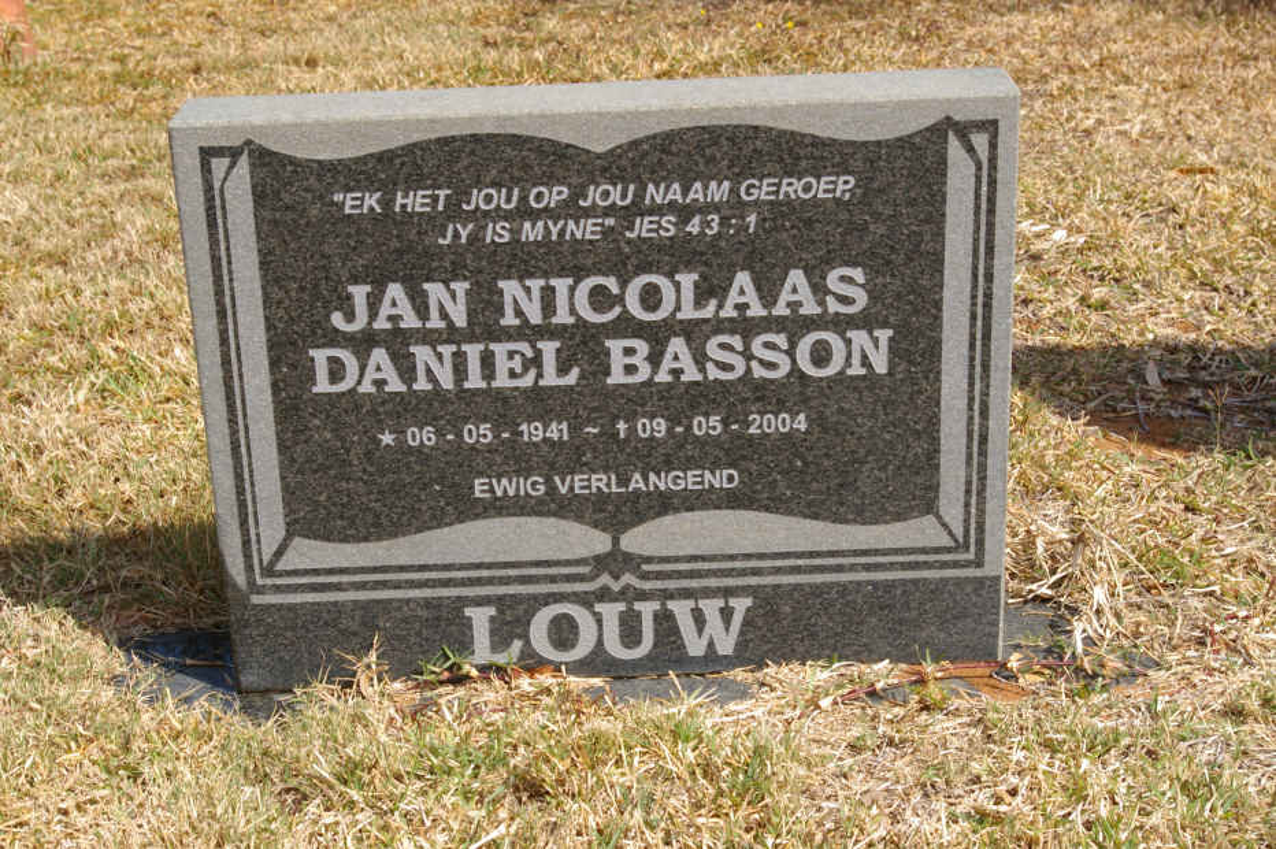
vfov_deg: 22.6
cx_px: 638
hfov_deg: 33.4
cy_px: 424
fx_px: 2125
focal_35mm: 60
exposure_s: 1/180
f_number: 11
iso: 200
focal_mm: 40
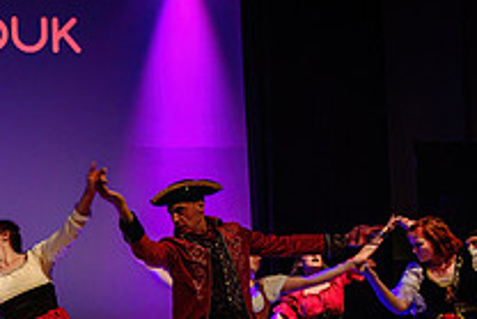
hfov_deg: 24.2
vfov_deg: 17.4
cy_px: 263
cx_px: -50
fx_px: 1034
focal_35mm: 78
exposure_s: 1/100
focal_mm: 27
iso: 1000
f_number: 2.8
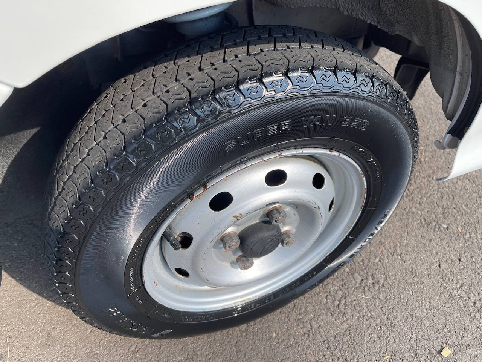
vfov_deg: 54.9
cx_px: 241
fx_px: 348
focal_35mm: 25
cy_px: 181
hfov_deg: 69.4
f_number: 1.6
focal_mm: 5.1
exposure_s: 1/1175
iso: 32
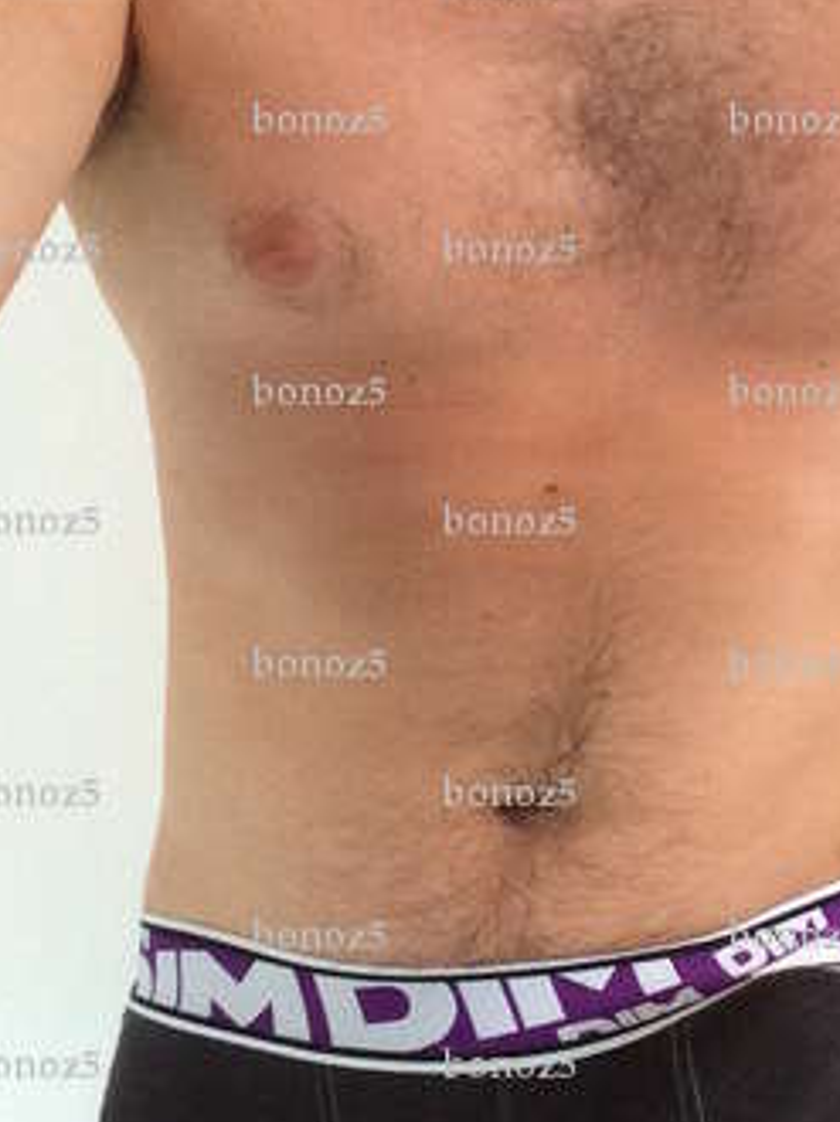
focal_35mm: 47
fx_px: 1523
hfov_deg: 30.6
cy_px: 503
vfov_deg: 40.4
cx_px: 570
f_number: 2.4
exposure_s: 1/30
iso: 400
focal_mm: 2.15
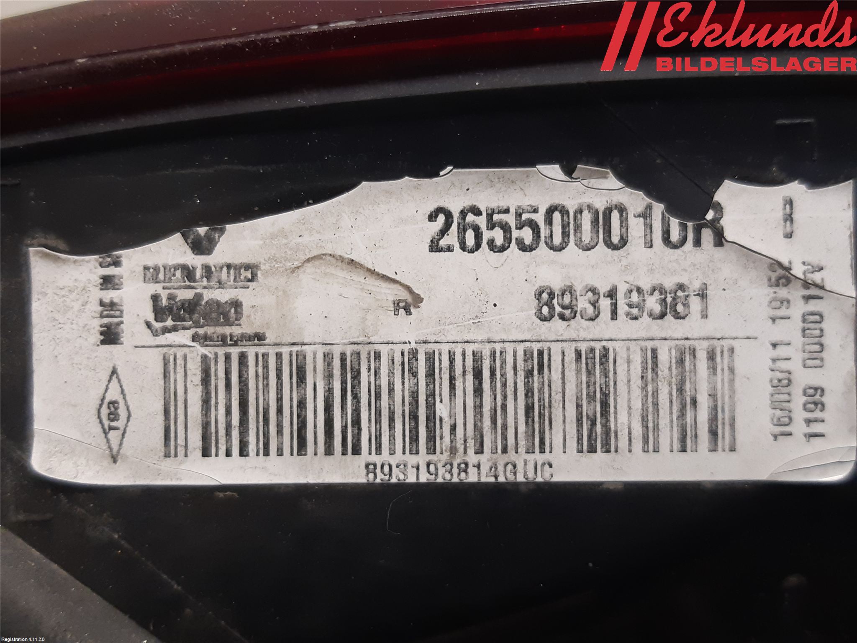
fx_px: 644
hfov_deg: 67.3
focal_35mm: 26
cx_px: 428
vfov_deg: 53.1
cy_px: 322
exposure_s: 1/50
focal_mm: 3.93
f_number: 1.7
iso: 160
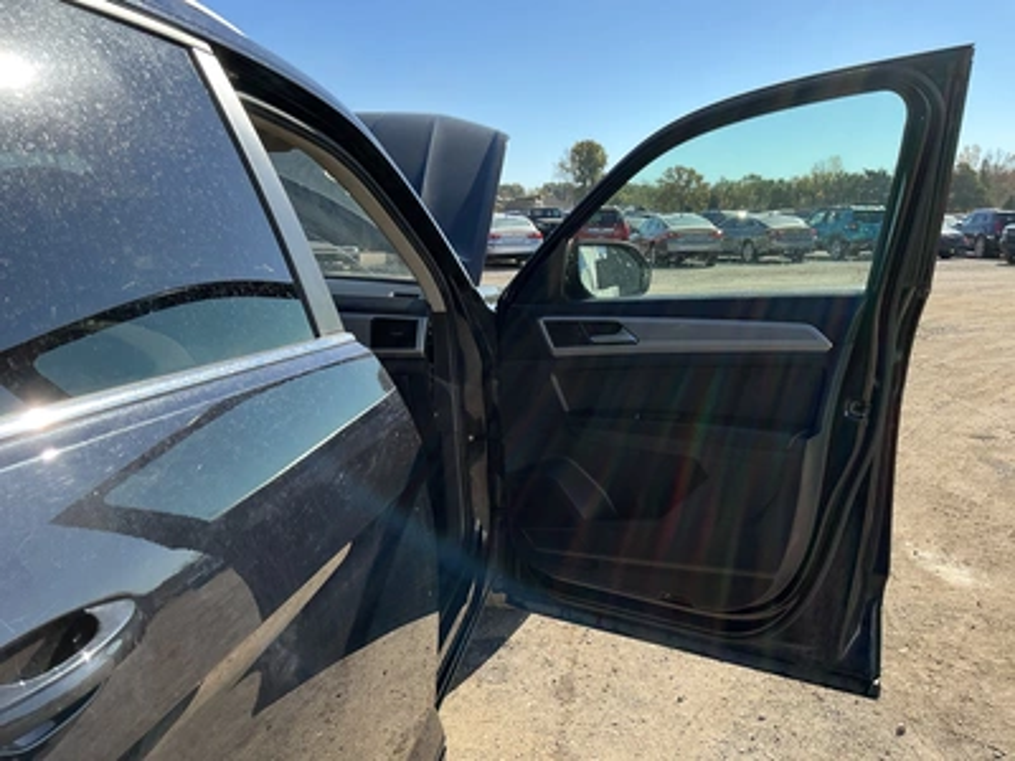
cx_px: 508
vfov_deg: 49.7
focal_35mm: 28
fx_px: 821
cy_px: 380
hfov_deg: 63.4
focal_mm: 3
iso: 25
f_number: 1.8
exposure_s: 1/829
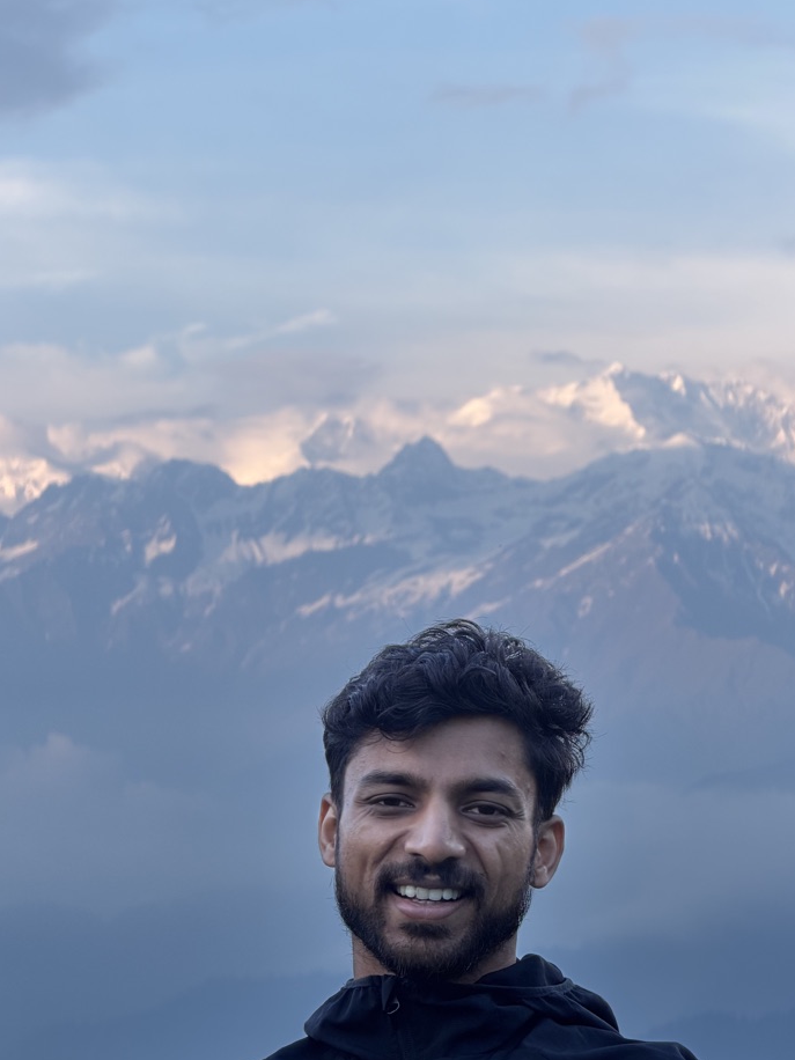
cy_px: 538
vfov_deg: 15.1
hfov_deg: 11.3
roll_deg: +0.0
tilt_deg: +4.0
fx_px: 4011
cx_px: 444
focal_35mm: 131
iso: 50
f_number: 2.8
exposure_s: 1/121
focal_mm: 16.89
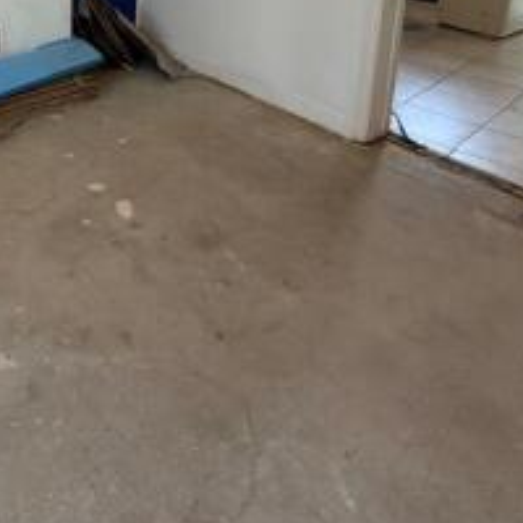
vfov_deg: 40.2
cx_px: 61
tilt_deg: -12.6
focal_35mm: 36
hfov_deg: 42.6
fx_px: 615
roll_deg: +0.7
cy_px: -4
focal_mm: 2.22
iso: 250
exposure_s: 1/121
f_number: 2.2
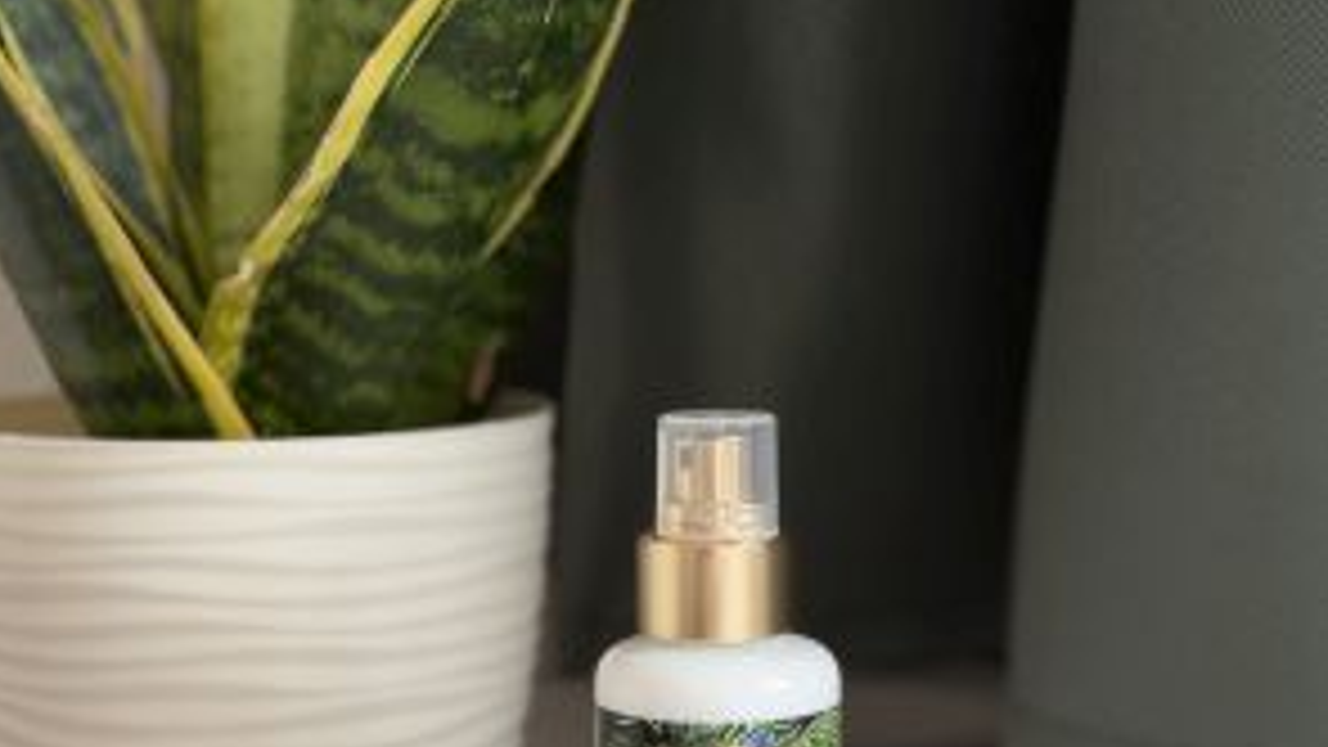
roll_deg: -0.4
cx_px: 662
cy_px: 598
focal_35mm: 71
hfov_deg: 29.7
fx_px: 2500
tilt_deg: -9.8
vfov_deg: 16.9
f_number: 1.78
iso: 125
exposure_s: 1/60
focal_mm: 6.76
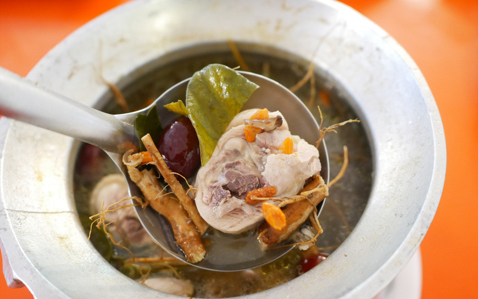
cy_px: 169
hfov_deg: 59.7
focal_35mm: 32
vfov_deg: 39.3
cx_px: 239
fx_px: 417
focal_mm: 15
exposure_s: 1/60
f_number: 1.7
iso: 2000
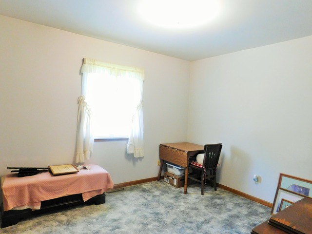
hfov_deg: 73.9
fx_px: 207
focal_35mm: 23
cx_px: 156
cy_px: 117
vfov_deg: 58.9
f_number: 3
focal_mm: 4
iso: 400
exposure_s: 1/30
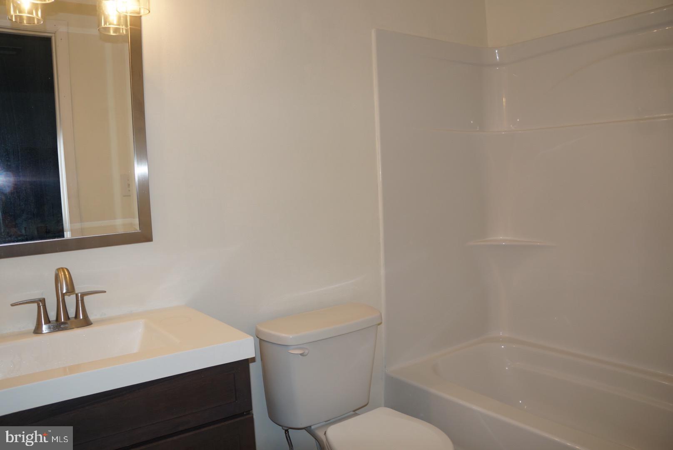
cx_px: 336
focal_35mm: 27
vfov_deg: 48.0
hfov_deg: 67.3
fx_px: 505
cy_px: 225
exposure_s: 1/60
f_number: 4
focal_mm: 18
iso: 125
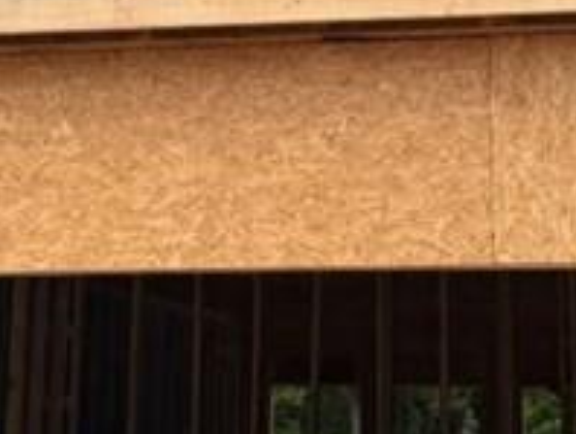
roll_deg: -0.9
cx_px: 323
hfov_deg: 15.9
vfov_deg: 11.6
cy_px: -140
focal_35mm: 124
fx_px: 2066
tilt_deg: +16.5
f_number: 1.78
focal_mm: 6.76
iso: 80
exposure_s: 1/3953
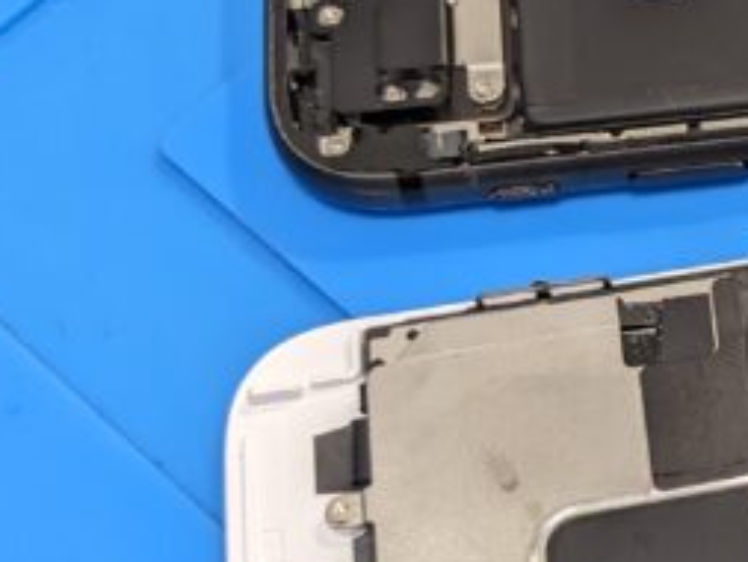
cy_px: 324
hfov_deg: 18.0
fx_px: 2075
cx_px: 1150
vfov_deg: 15.4
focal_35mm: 96
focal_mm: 4.38
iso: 92
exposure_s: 1/100
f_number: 1.73
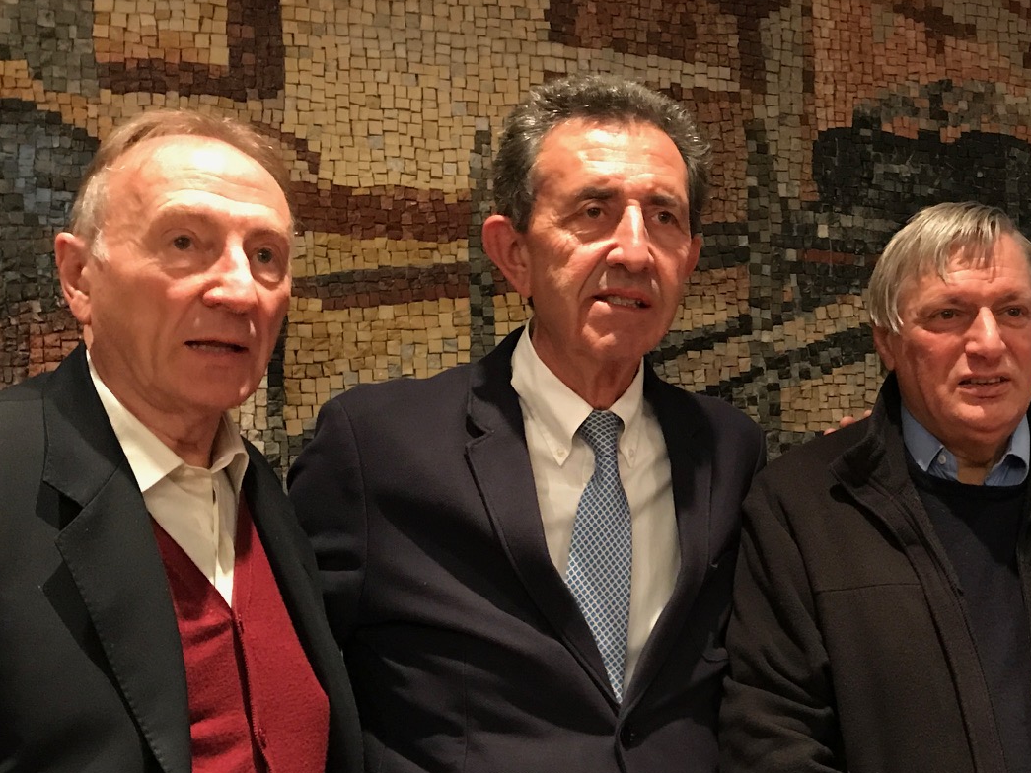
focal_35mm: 54
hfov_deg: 34.7
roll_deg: +1.6
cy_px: 427
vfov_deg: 27.0
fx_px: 1609
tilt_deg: +7.5
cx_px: 788
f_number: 1.8
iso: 100
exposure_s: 1/5
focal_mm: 3.99
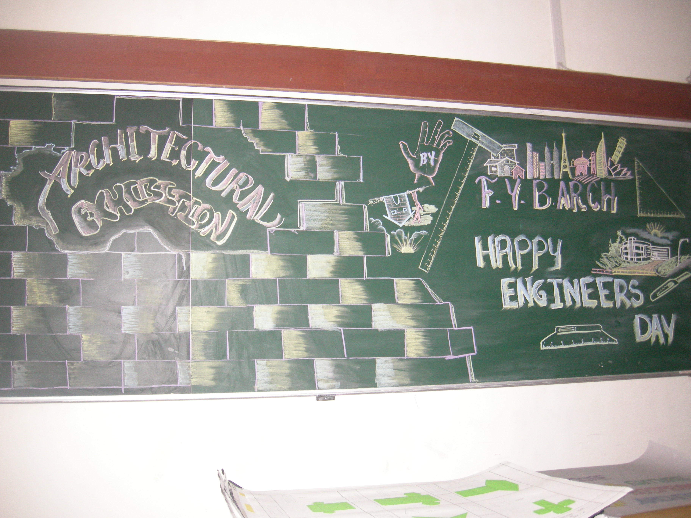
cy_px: 259
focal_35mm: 36
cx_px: 346
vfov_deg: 39.7
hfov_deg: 51.4
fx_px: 719
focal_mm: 7.5
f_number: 2.7
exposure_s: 1/60
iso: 221
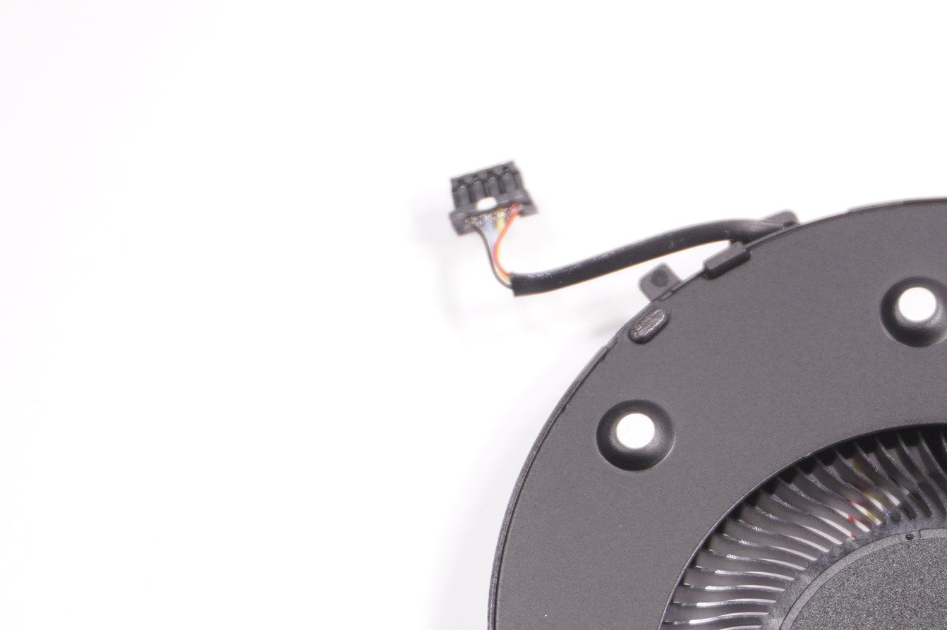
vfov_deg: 11.2
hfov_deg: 16.5
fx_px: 3181
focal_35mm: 121
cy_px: 634
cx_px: 968
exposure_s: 1/125
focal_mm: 36
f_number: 5.6
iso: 500
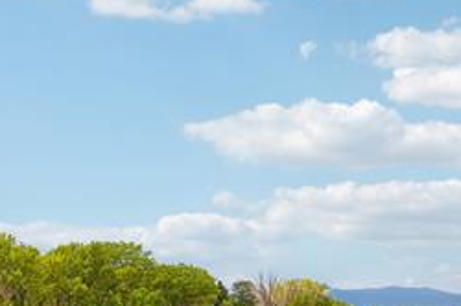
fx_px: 541
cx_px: 465
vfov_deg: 29.3
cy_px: 313
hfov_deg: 40.3
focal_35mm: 42
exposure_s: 1/350
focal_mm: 11
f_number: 8
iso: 100
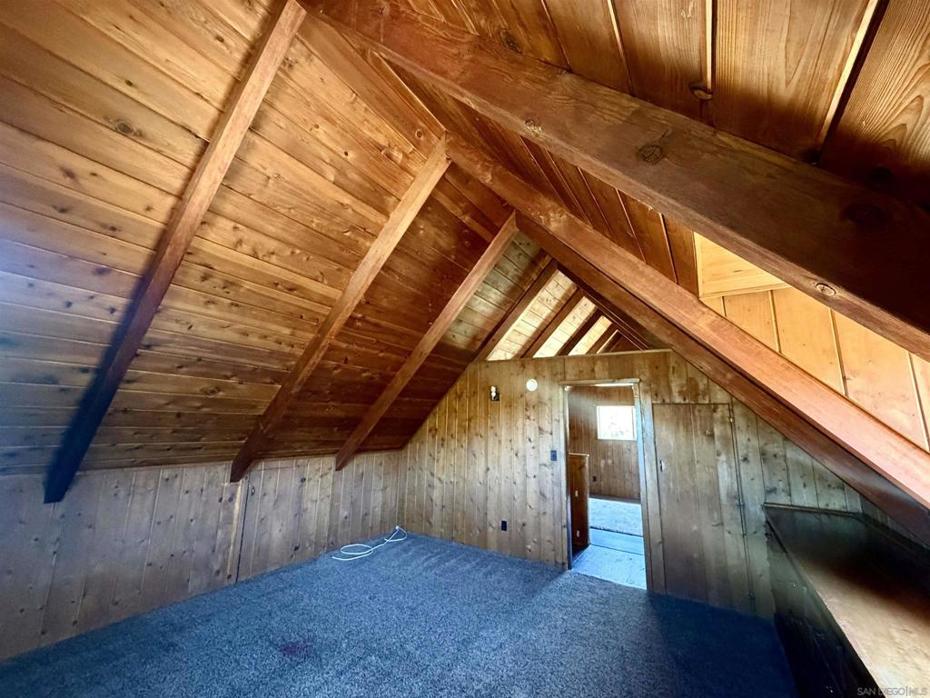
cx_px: 465
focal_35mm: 14
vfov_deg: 85.7
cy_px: 349
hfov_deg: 102.1
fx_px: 376
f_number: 2.2
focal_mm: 2.22
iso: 800
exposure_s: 1/60
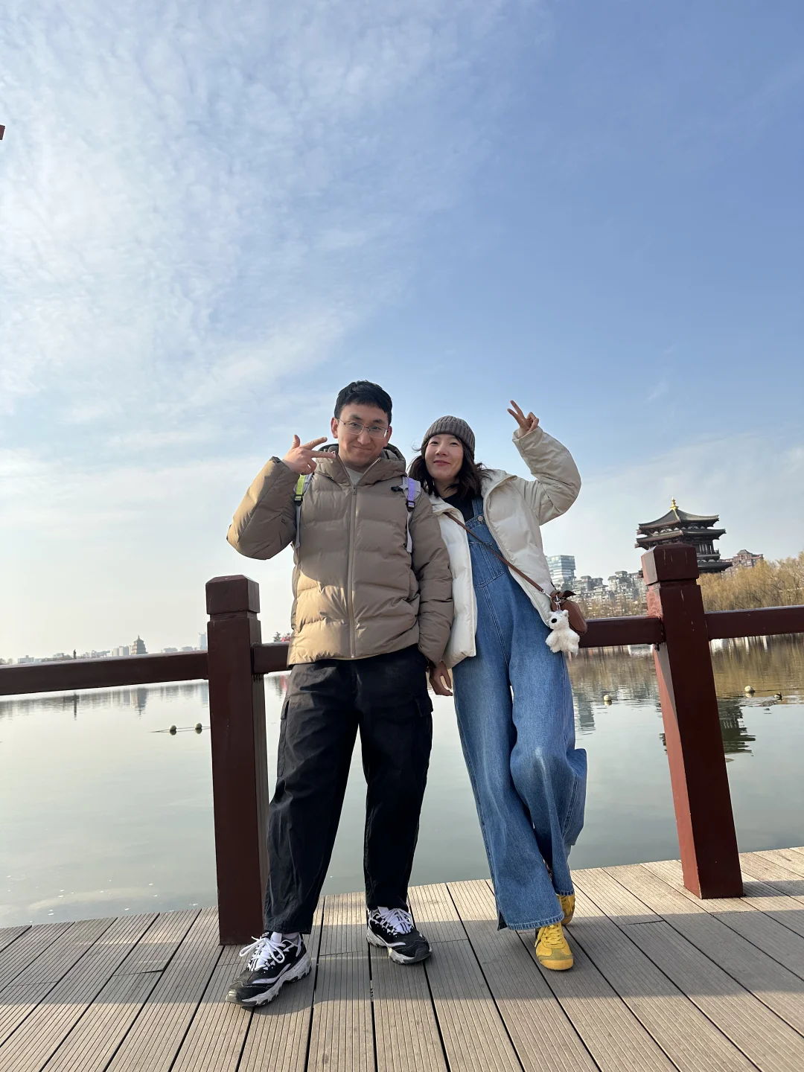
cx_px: 402
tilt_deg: +9.8
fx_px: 743
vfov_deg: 71.6
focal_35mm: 24
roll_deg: +3.9
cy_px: 536
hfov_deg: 56.8
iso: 80
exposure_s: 1/4762
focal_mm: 6.86
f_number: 1.78
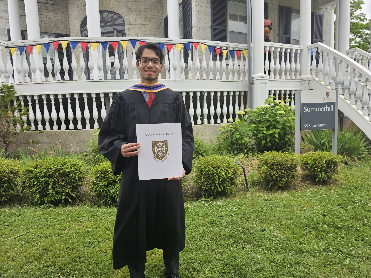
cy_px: 139
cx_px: 186
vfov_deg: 58.9
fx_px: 247
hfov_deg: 73.9
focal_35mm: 23
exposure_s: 1/200
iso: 20
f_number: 1.7
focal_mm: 6.3
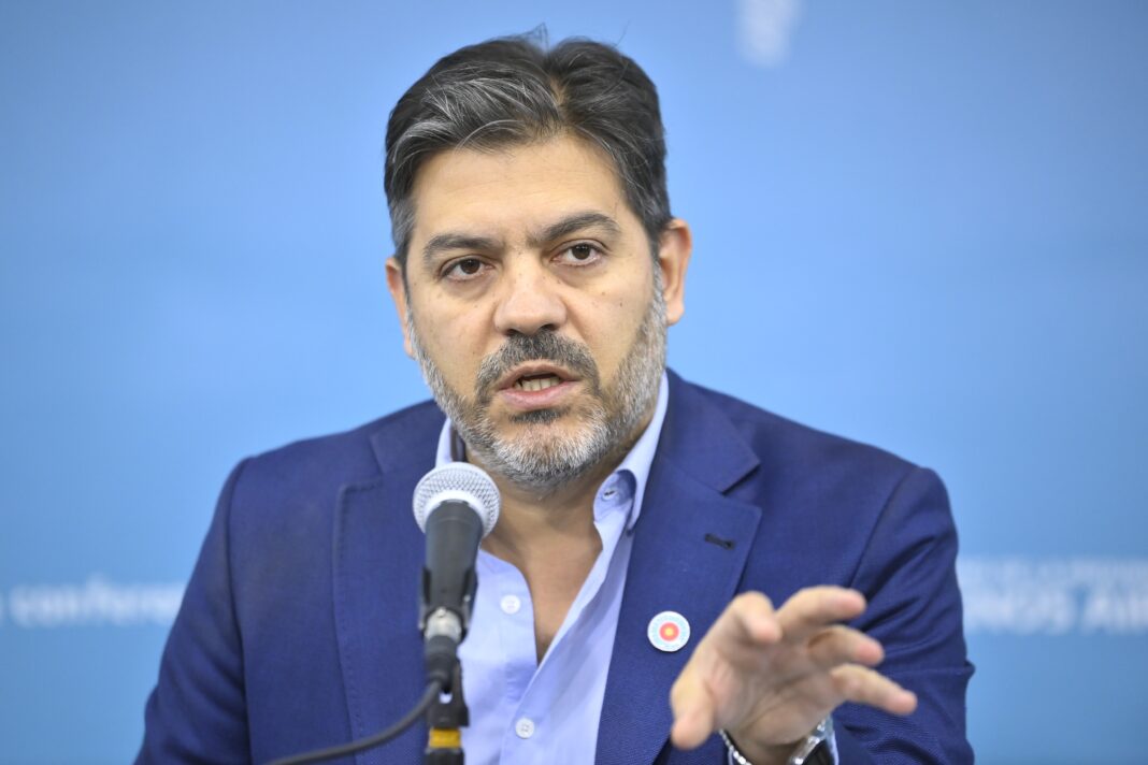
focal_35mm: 200
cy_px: 382
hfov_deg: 10.3
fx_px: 6377
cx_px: 574
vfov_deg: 6.9
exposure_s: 1/500
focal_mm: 200
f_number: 3.2
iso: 4000
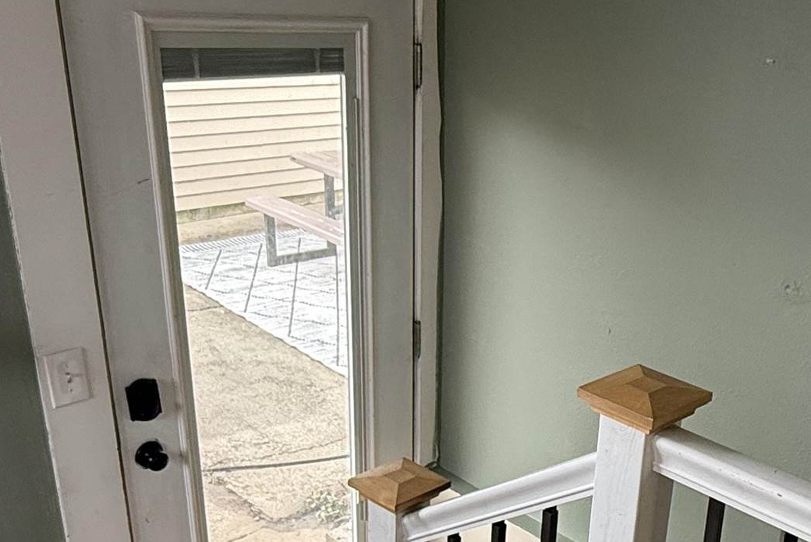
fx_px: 969
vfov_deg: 30.8
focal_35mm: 43
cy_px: 396
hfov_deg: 44.2
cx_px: 591
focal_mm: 2.22
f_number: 2.2
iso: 160
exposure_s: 1/99
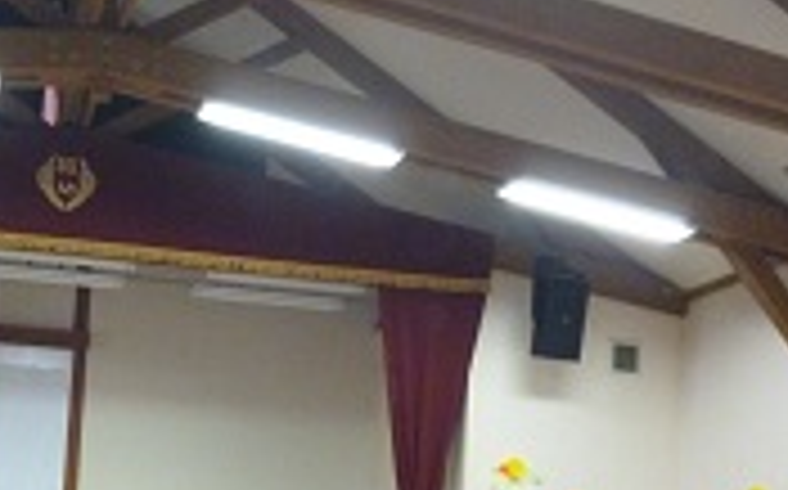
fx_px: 1459
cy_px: 494
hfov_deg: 29.8
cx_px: 212
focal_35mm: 68
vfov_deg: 18.6
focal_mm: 5
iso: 500
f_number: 3.1
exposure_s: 1/60
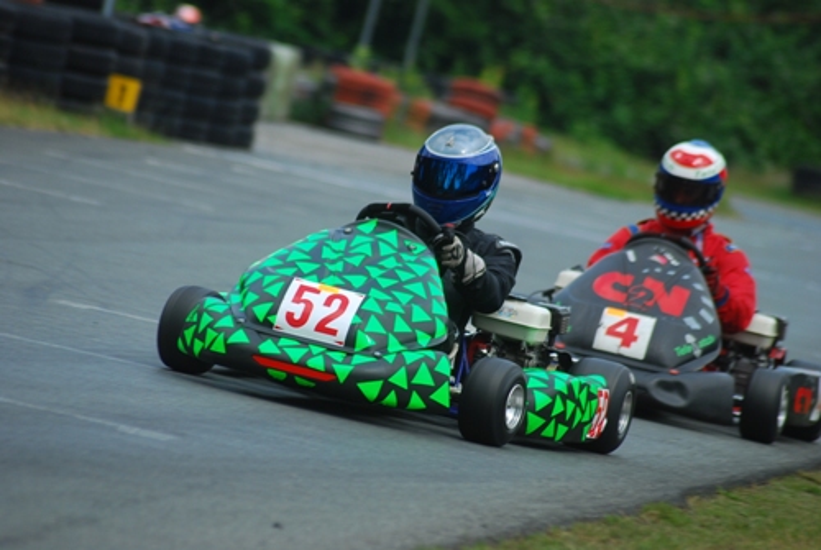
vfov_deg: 4.2
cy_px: 275
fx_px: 7537
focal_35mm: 330
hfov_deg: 6.2
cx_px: 410
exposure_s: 1/320
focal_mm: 220
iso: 100
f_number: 5.3
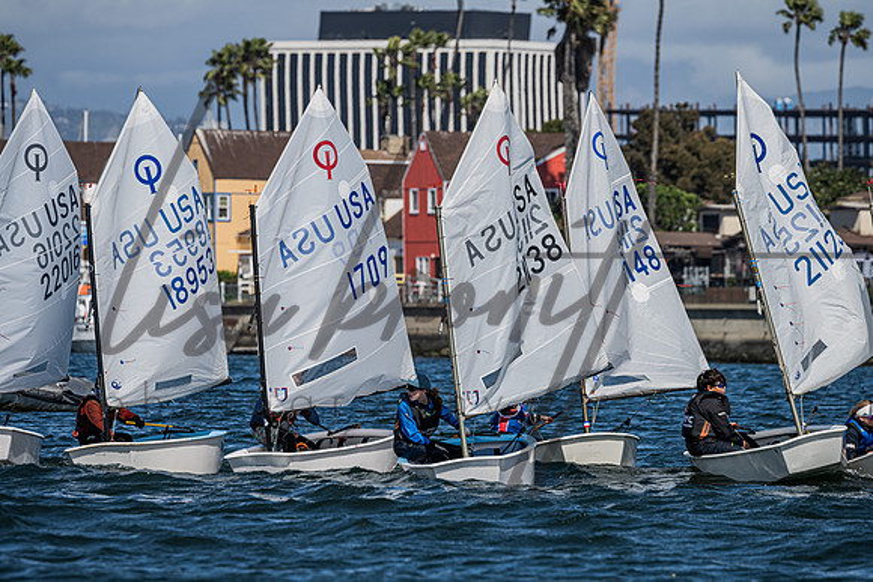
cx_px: 436
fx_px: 9702
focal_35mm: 400
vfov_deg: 3.4
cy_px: 291
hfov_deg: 5.2
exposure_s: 1/1250
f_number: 9
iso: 320
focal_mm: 400
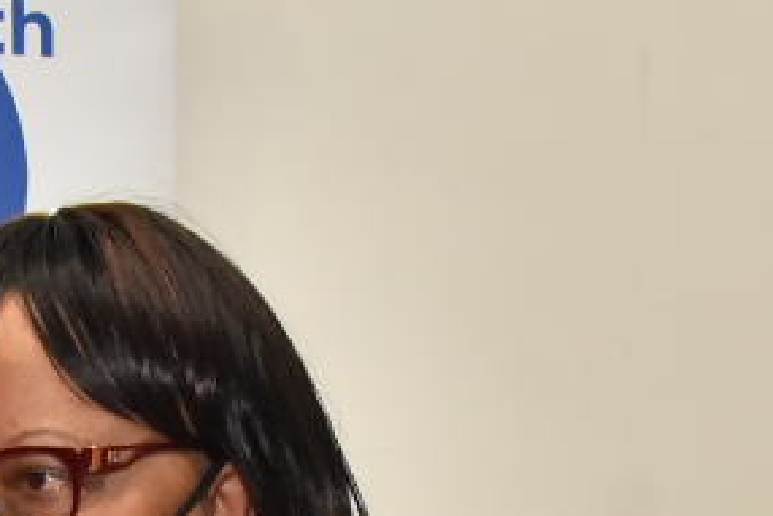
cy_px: 1167
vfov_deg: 6.6
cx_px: 162
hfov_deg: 10.4
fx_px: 4253
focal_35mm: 198
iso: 2500
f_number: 6.3
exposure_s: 1/160
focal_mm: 35
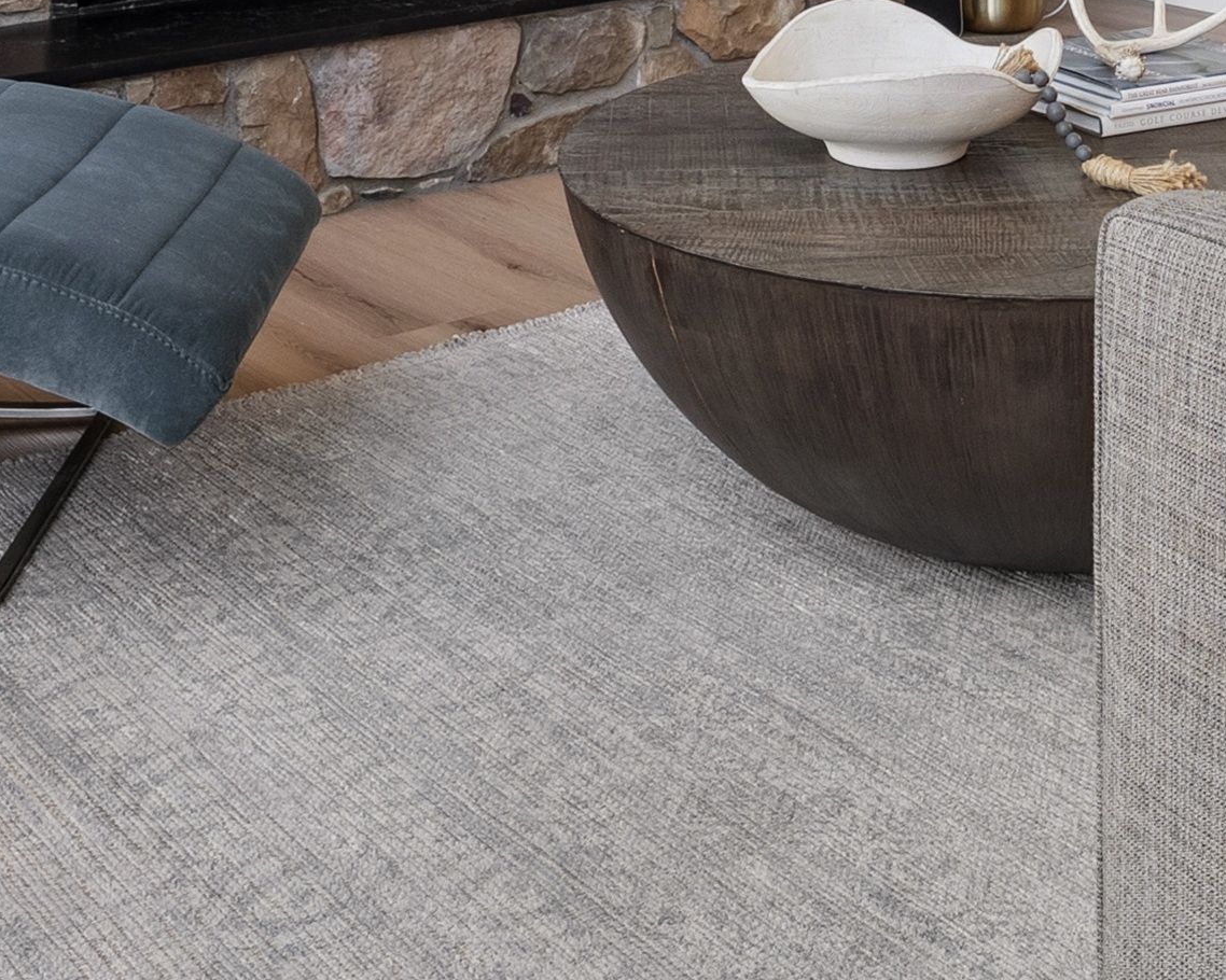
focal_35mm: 63
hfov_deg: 29.7
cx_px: 867
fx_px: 2286
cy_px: -424
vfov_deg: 21.1
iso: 800
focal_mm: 18
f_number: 8
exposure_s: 1/80
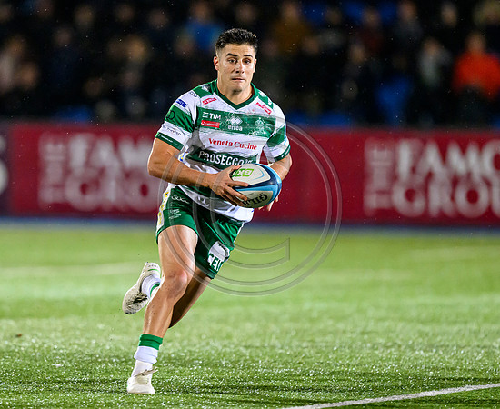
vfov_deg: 2.7
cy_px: 185
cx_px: 128
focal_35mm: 572
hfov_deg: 3.4
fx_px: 8533
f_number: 3.2
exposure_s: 1/1000
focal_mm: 400
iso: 8000
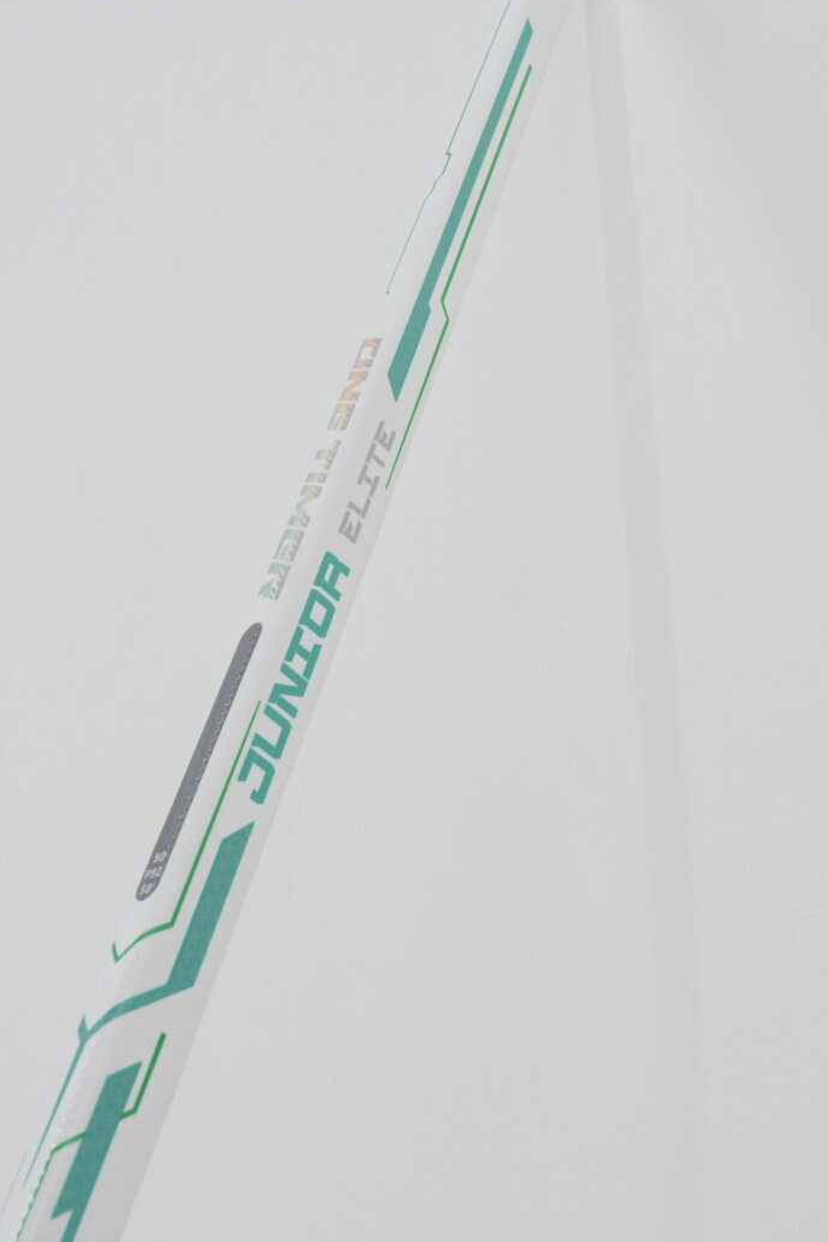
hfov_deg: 31.9
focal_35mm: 42
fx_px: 1449
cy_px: 535
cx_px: 366
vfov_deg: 46.3
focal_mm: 24
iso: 125
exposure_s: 1/160
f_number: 8
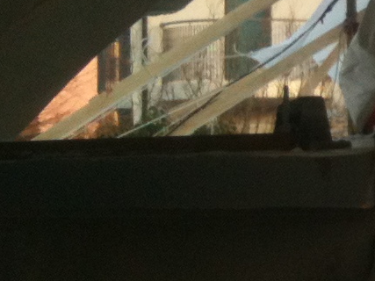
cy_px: 57
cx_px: 883
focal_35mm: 168
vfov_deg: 8.8
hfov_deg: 10.3
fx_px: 1819
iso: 64
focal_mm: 3.85
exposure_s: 1/271
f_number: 2.8
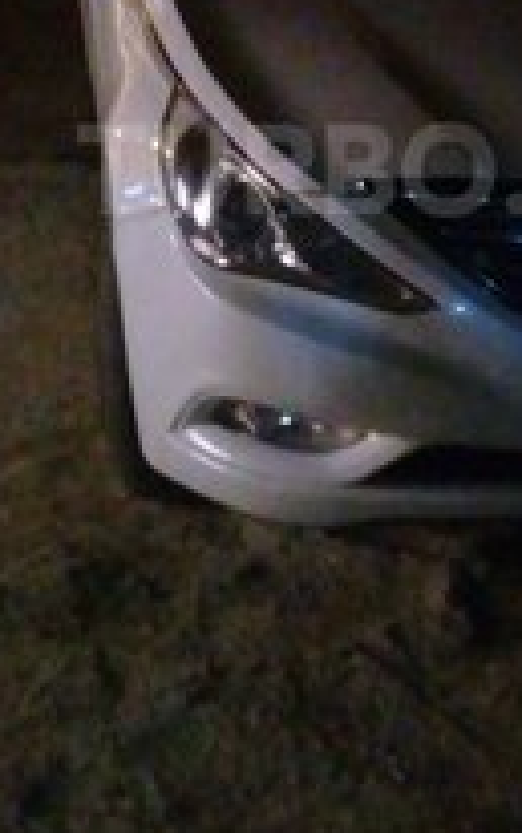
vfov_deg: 25.7
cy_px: 170
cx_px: 388
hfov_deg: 16.5
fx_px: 1796
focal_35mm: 79
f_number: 2.2
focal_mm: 3.3
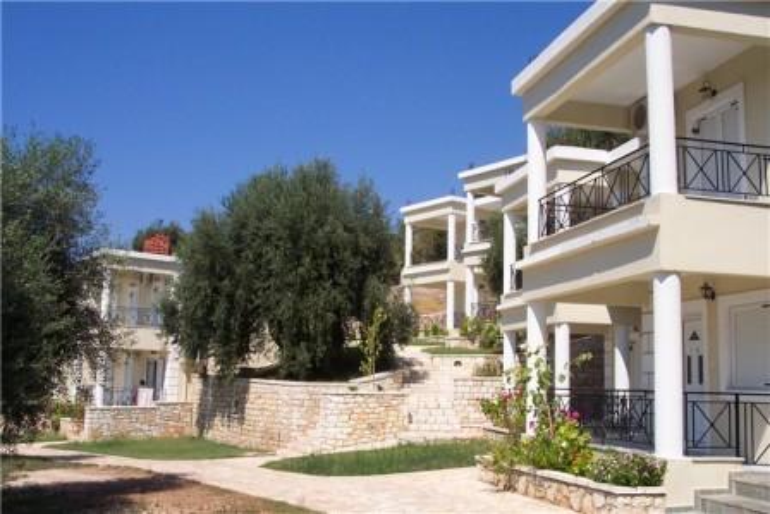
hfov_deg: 50.7
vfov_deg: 35.1
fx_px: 813
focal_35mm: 38
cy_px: 257
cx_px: 385
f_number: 4.8
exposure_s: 1/1000
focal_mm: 8
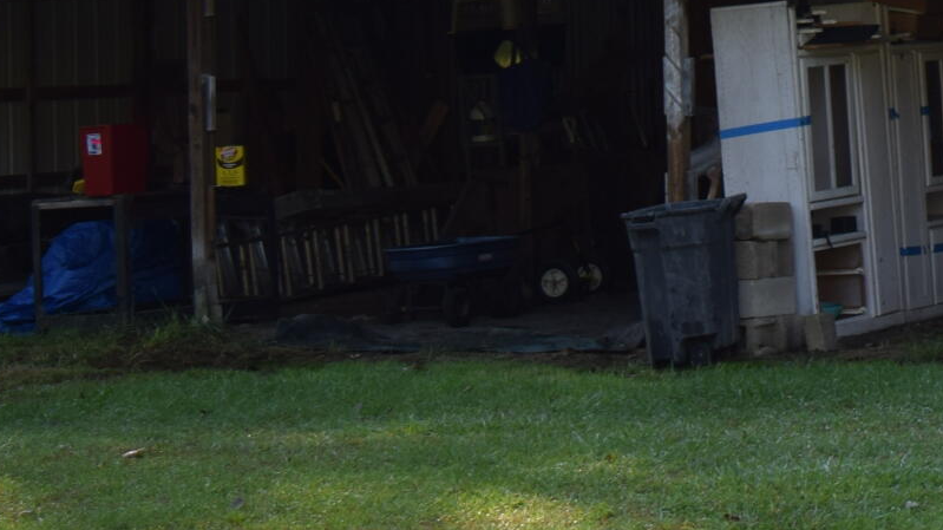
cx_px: 1132
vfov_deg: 10.1
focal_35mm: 118
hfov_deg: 17.3
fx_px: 2950
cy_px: -168
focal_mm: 20
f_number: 6.3
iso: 100
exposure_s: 1/160
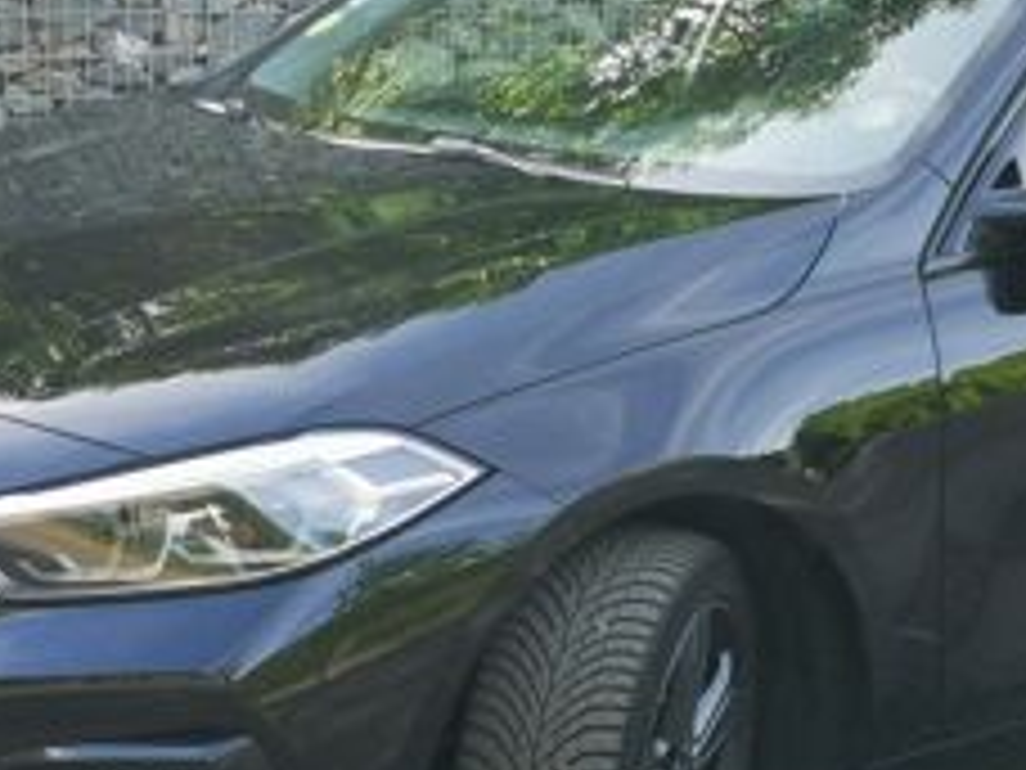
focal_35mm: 118
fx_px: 3497
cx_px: 765
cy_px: 486
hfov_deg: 16.6
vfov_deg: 12.5
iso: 50
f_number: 1.8
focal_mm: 5.58
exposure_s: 1/235
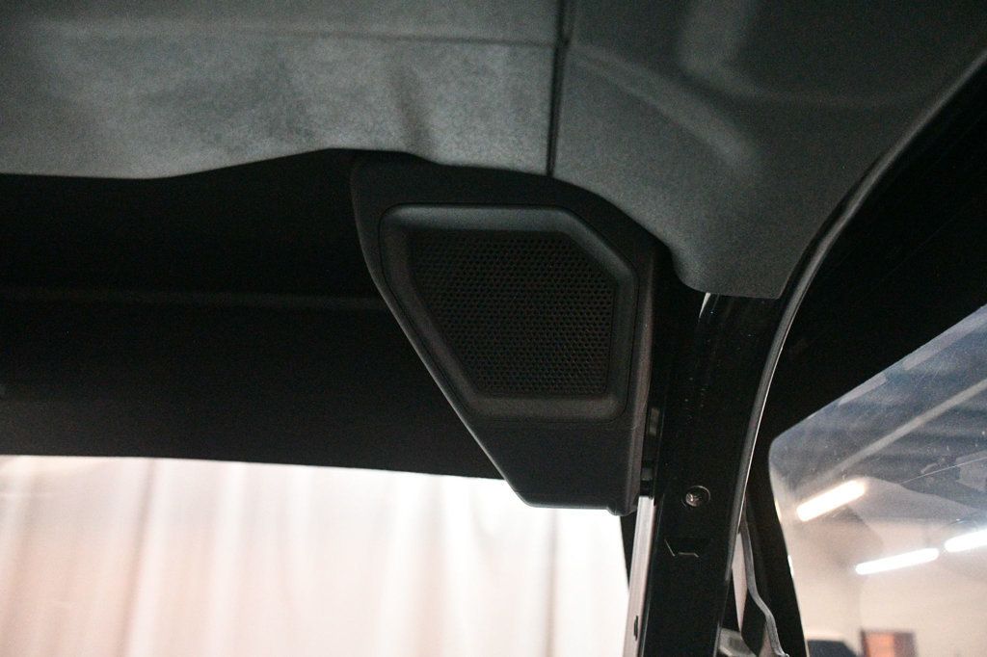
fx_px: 932
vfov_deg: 38.9
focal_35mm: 34
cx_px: 494
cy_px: 328
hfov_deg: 55.8
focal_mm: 23
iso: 12800
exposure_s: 1/60
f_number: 3.8
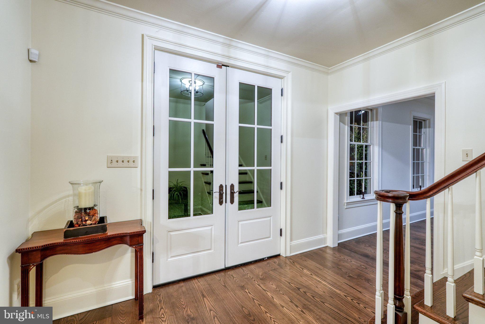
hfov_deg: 96.7
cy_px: 162
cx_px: 242
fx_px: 216
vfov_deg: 73.8
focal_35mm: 16
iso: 800
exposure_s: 1/3
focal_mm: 16
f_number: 9
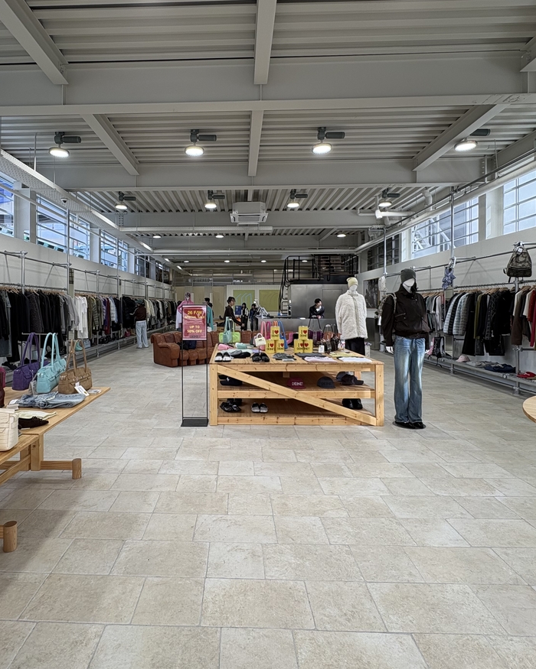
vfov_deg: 80.2
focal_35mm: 20
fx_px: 397
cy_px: 307
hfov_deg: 67.6
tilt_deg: -0.1
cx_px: 223
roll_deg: +0.0
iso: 40
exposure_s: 1/122
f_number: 2.2
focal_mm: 2.22
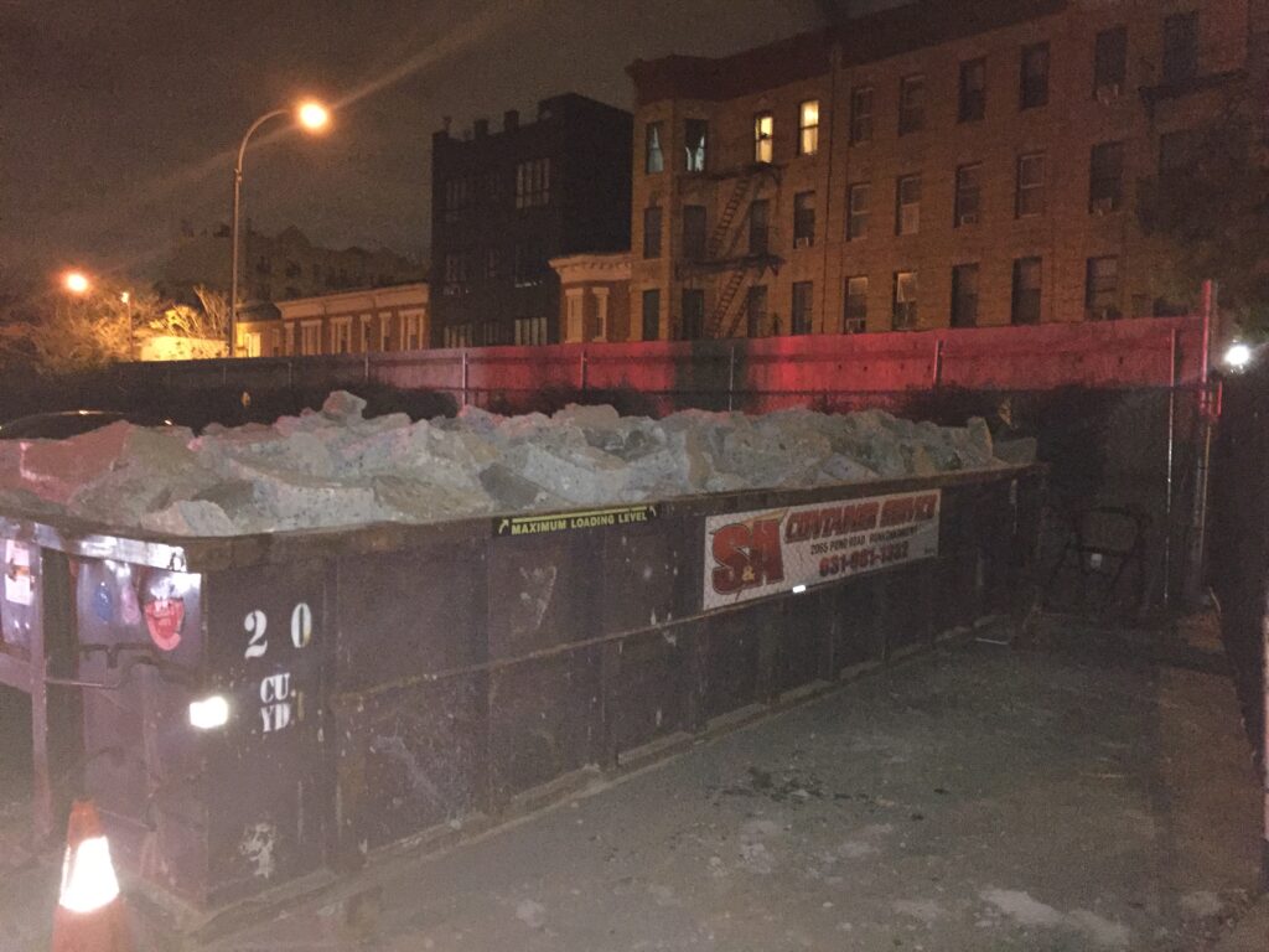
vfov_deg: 48.2
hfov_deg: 61.7
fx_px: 1063
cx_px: 634
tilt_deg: -3.7
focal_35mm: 29
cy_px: 476
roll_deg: -1.6
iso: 1000
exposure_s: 1/16
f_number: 2.2
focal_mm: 4.15
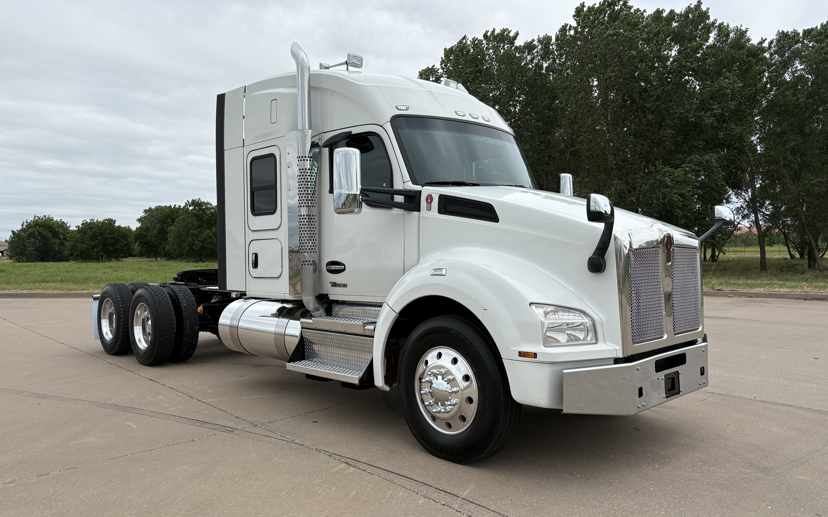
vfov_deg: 44.5
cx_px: 420
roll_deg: +2.7
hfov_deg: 66.5
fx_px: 632
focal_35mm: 28
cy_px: 256
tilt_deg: -0.5
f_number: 1.6
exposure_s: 1/3623
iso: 50
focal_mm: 5.96
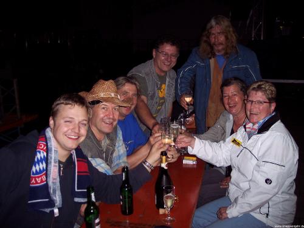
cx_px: 152
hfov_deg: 47.9
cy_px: 114
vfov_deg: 36.8
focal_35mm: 39
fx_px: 343
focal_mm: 8
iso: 100
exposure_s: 1/60
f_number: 2.8
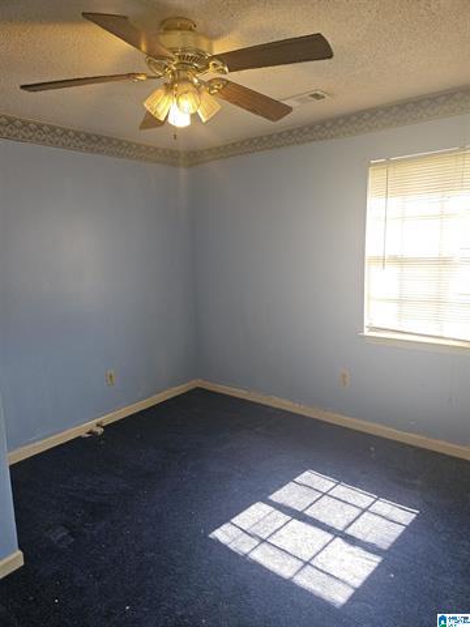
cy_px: 314
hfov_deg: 58.9
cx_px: 235
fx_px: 416
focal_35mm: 23
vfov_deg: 73.9
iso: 80
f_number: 1.8
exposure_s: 1/60
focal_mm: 5.4
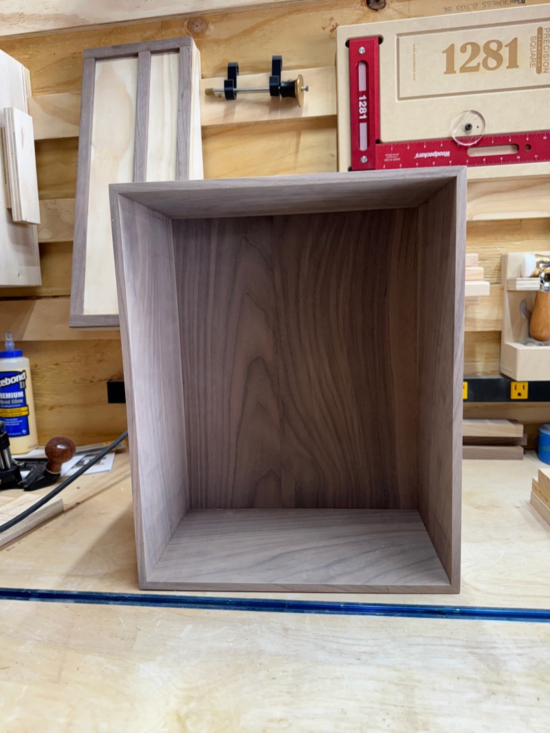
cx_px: 275
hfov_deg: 56.8
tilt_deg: -7.7
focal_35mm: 24
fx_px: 508
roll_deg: +1.1
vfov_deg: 71.6
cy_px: 366
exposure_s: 1/120
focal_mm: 6.76
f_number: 1.78
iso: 160
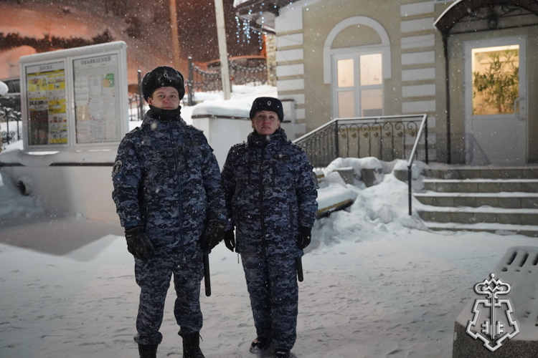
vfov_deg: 35.1
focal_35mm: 38
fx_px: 568
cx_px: 269
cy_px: 179
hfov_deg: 50.7
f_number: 2.8
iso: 8000
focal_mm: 38
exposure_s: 1/250
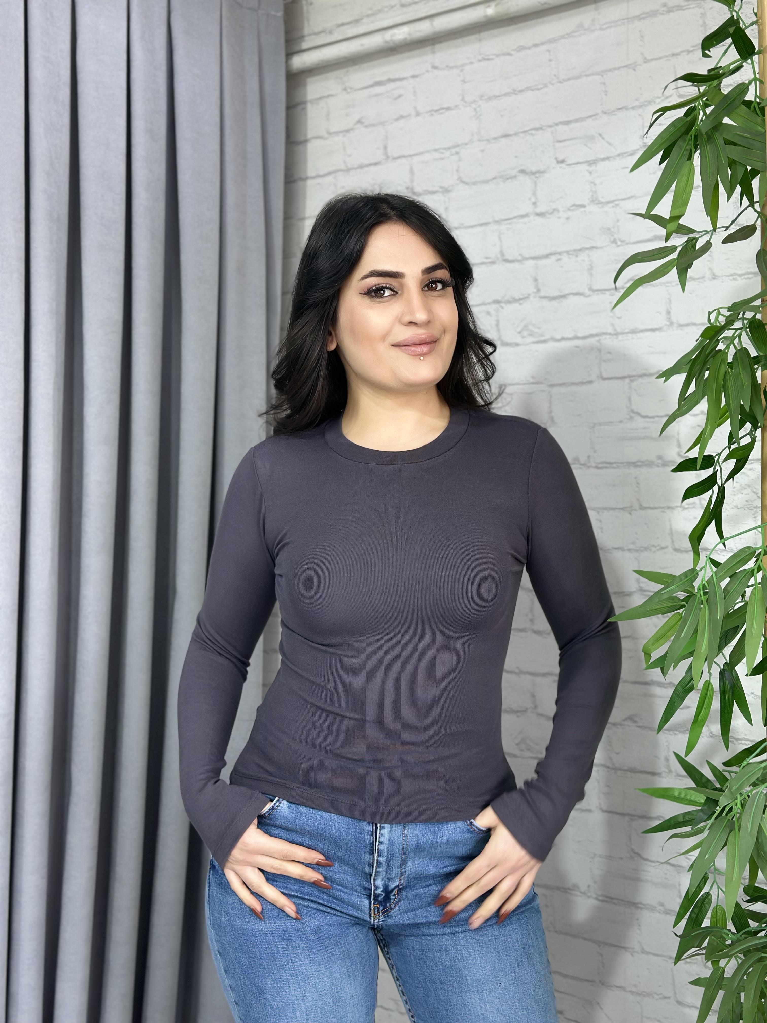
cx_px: 384
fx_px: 1418
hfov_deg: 30.3
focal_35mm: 48
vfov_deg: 39.7
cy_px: 512
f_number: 1.78
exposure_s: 1/100
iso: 80
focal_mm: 6.86
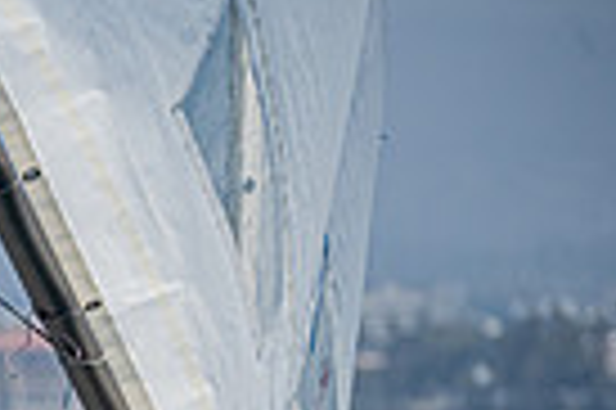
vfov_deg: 1.9
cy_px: 854
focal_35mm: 739
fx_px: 12630
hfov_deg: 2.8
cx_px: -670
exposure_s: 1/1600
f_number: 7.6
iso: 500
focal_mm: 170
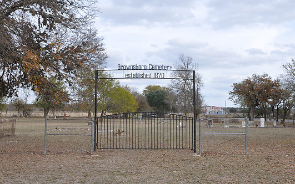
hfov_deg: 49.3
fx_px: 322
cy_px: 81
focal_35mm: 40
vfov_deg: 32.0
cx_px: 151
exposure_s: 1/80
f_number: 9
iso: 200
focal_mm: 24
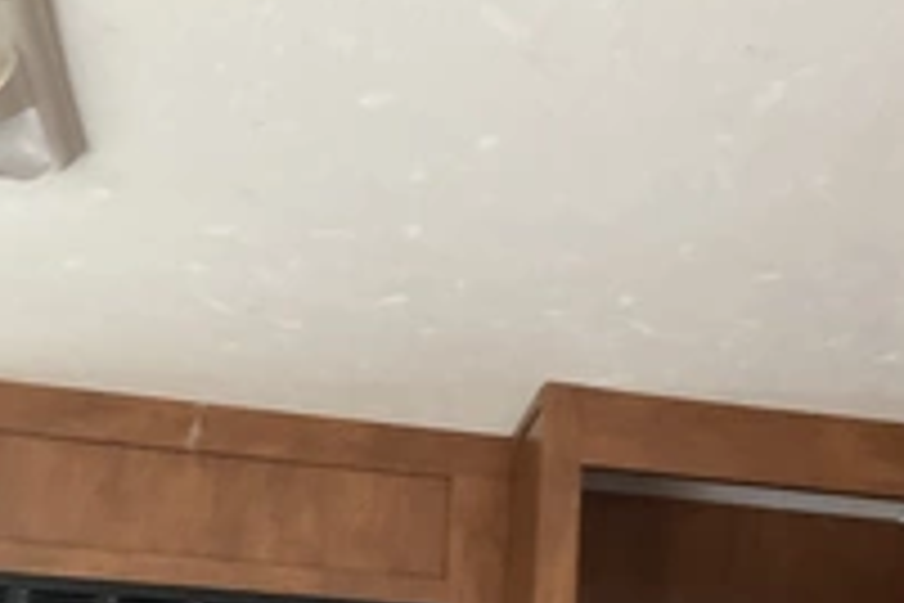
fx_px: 1507
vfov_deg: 21.8
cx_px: 571
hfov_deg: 33.2
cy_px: 612
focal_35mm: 60
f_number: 1.8
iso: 400
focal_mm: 3
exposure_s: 1/30
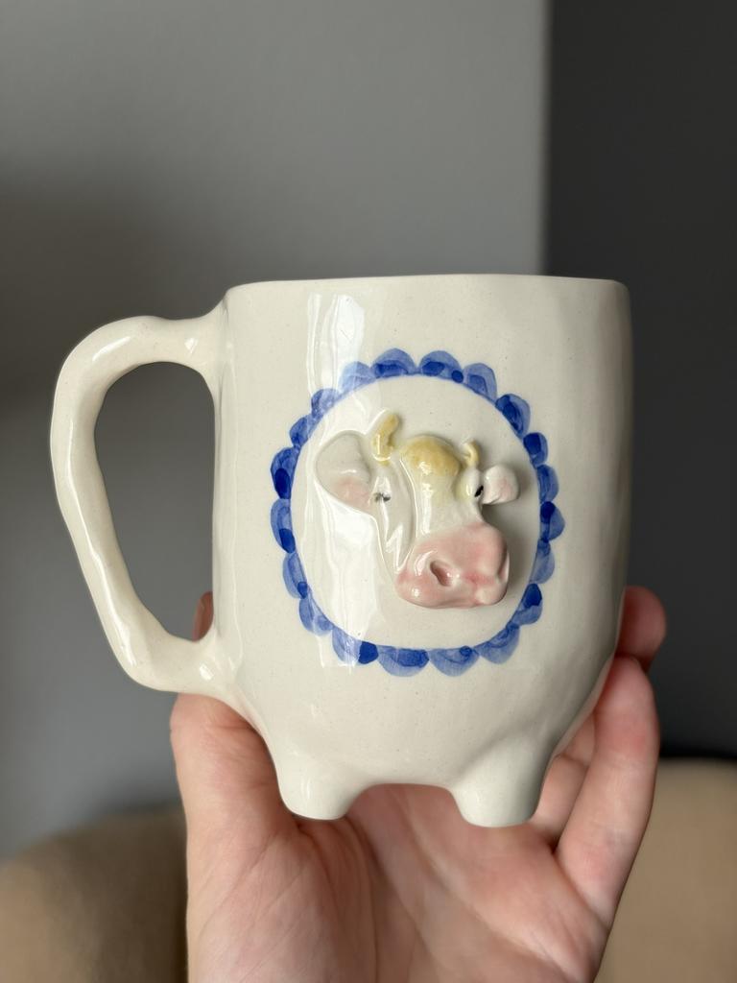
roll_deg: -0.4
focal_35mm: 52
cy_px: 492
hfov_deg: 28.0
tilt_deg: -11.0
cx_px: 368
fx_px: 1476
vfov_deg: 36.8
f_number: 1.6
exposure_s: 1/249
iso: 32
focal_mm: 5.96
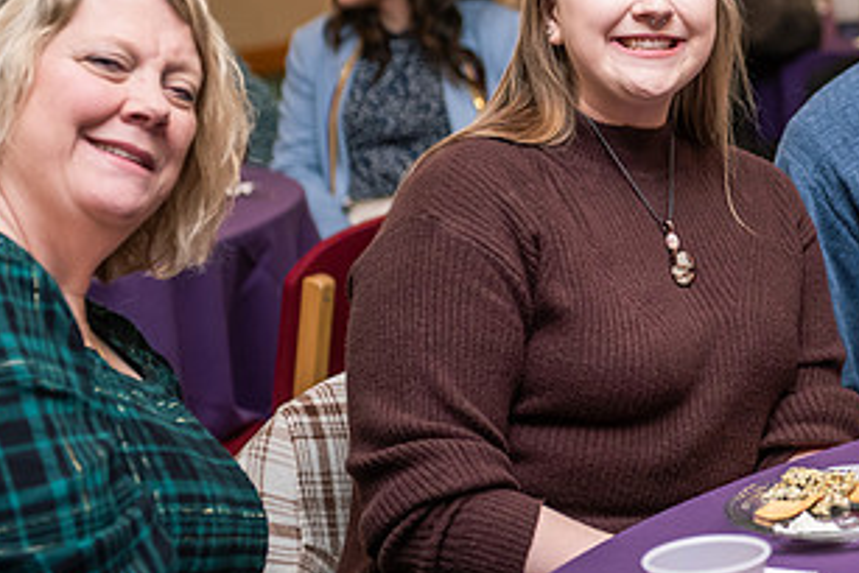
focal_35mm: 117
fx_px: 2793
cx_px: 727
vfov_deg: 11.7
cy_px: 82
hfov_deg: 17.3
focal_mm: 62
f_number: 3.2
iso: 1250
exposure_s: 1/160
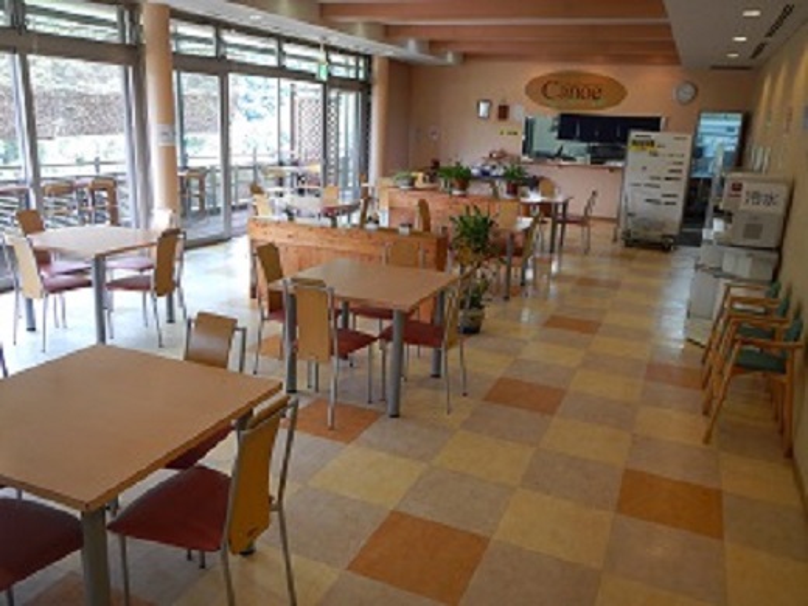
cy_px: 303
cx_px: 404
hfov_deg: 63.4
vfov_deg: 49.7
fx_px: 654
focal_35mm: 28
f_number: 3.9
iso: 180
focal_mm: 5
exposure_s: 1/30
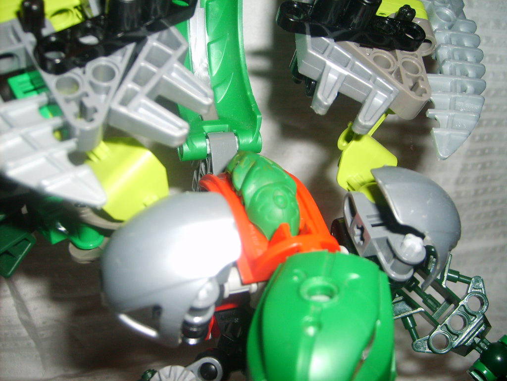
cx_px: 254
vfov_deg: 40.7
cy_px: 190
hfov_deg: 52.6
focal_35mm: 35
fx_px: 513
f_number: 2.8
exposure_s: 1/45
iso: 100
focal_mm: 5.8
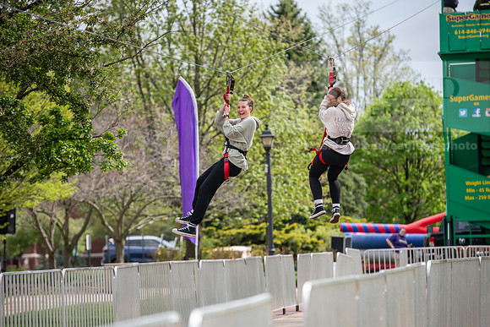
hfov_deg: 11.4
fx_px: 2450
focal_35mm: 180
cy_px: 164
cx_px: 245
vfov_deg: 7.6
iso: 160
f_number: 4
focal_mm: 180
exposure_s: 1/800
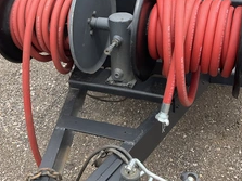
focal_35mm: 52
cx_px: 117
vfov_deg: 27.8
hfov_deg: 36.8
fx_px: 363
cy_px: 60
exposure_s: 1/509
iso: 25
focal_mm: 3
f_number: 1.8
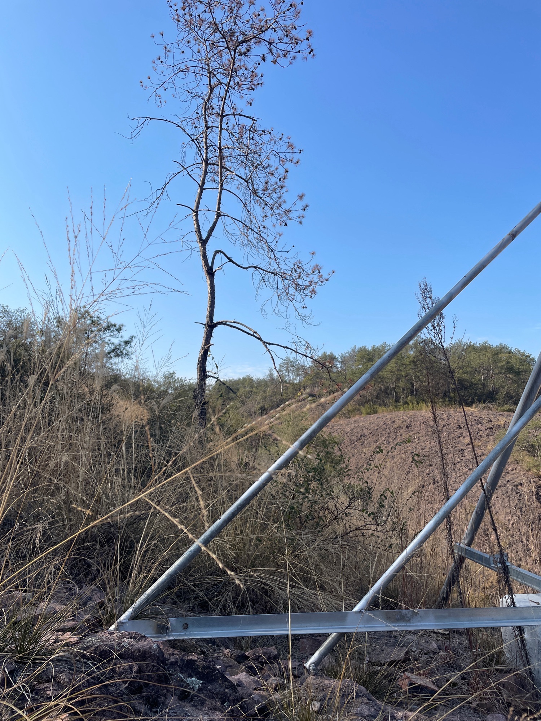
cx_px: 270
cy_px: 360
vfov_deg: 67.3
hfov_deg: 53.1
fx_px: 542
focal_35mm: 26
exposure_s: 1/3731
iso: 50
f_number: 1.6
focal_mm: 4.2
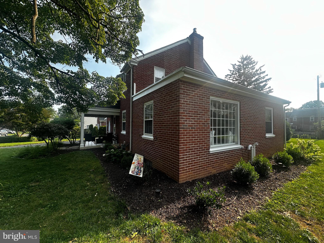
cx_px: 162
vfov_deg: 85.7
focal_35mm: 14
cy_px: 122
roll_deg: -0.2
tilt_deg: +1.2
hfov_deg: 102.1
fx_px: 131
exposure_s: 1/179
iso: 40
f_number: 2.2
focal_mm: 2.22
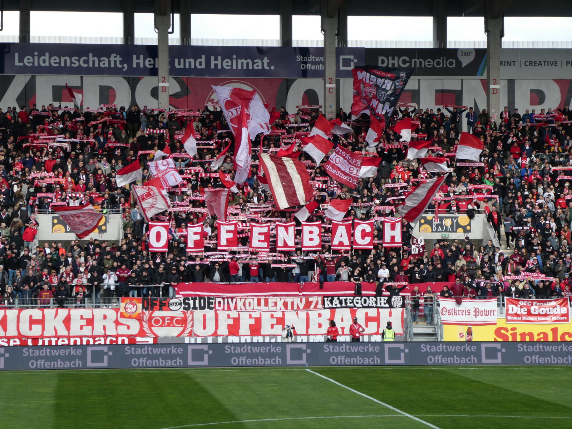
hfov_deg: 17.1
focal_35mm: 115
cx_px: 286
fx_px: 1900
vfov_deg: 12.9
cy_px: 214
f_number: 5.1
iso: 80
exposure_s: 1/200
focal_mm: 20.6
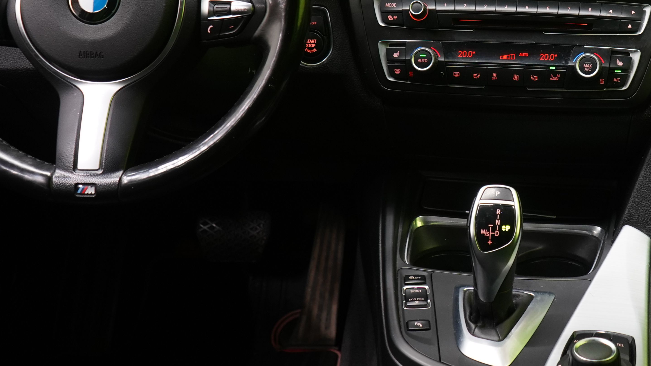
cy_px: 53
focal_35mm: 61
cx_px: 515
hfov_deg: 33.4
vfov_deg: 19.4
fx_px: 1053
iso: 1250
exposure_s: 1/25
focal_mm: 28
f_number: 5
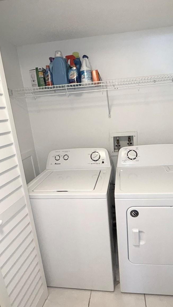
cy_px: 156
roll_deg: +3.8
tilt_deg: -16.0
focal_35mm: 21
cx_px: 102
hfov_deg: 53.3
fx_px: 171
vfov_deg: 83.8
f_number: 2.2
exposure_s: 1/120
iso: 640
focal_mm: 2.22
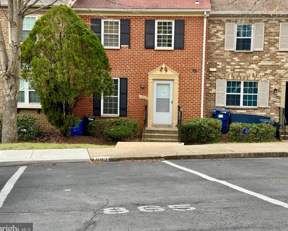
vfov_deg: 29.7
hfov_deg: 36.7
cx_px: 151
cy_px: 117
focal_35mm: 51
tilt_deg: -5.1
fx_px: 435
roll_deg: -0.9
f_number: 1.78
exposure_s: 1/572
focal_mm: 6.76
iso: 64
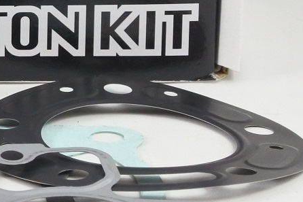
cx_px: -192
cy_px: -64
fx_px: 1985
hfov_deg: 8.5
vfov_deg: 5.8
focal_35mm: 236
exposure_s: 1/125
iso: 720
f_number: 4.8
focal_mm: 20.1
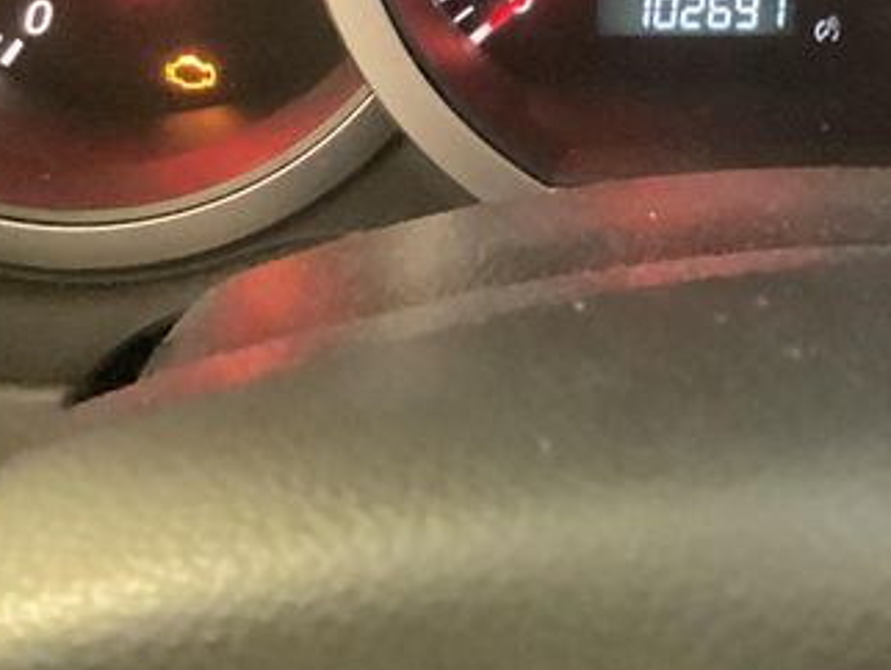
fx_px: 1983
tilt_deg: -24.2
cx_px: 758
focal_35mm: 77
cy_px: -150
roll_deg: -4.6
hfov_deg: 24.8
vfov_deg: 18.1
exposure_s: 1/17
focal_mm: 3.3
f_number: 2.4
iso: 800
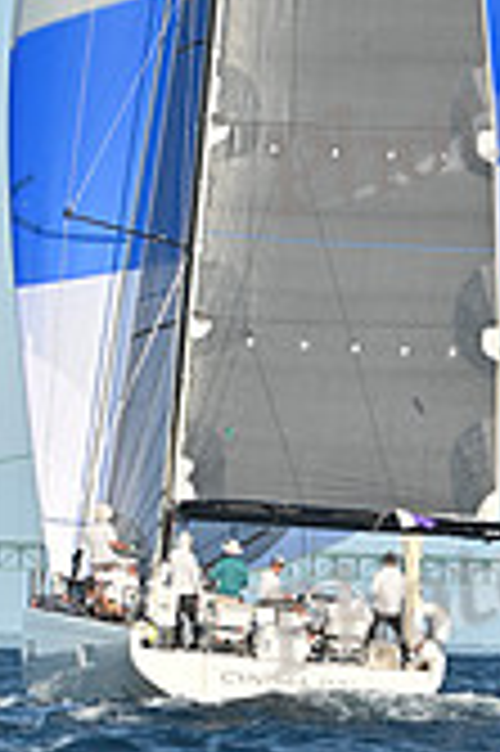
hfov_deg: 2.9
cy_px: -68
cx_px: 34
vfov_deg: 4.4
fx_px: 9811
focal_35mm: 470
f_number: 3.2
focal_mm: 135
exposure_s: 1/8000
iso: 320
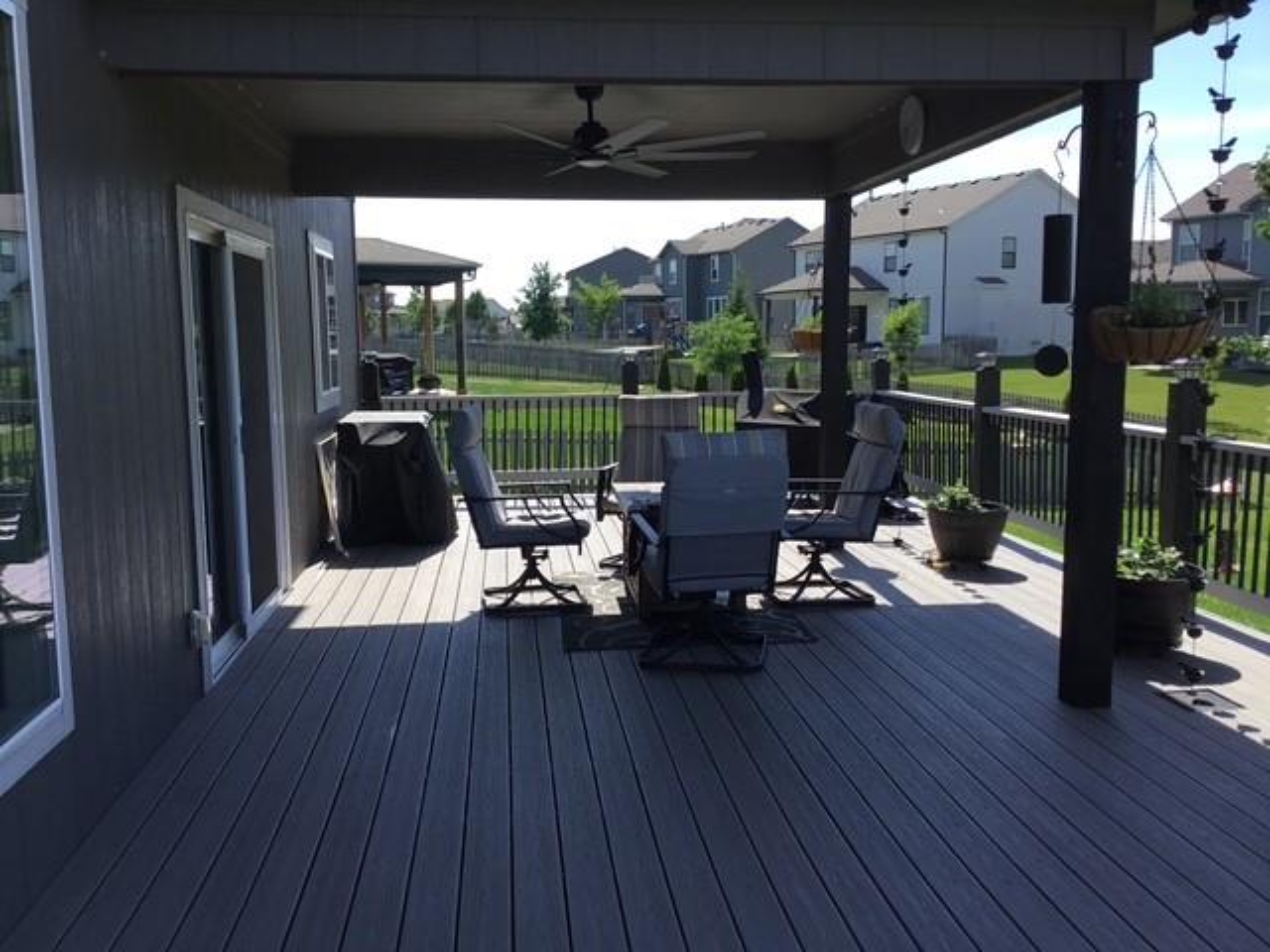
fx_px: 1137
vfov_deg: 45.4
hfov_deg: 58.4
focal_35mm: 31
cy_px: 476
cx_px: 635
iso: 25
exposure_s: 1/762
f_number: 2.4
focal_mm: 3.3
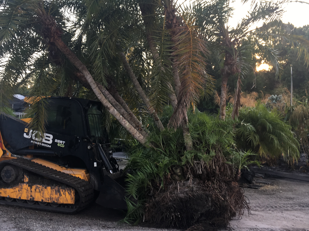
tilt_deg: +5.7
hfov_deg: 50.1
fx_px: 330
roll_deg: -2.2
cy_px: 95
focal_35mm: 37
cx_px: 142
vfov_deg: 38.5
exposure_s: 1/120
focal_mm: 4.15
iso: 25
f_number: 2.2
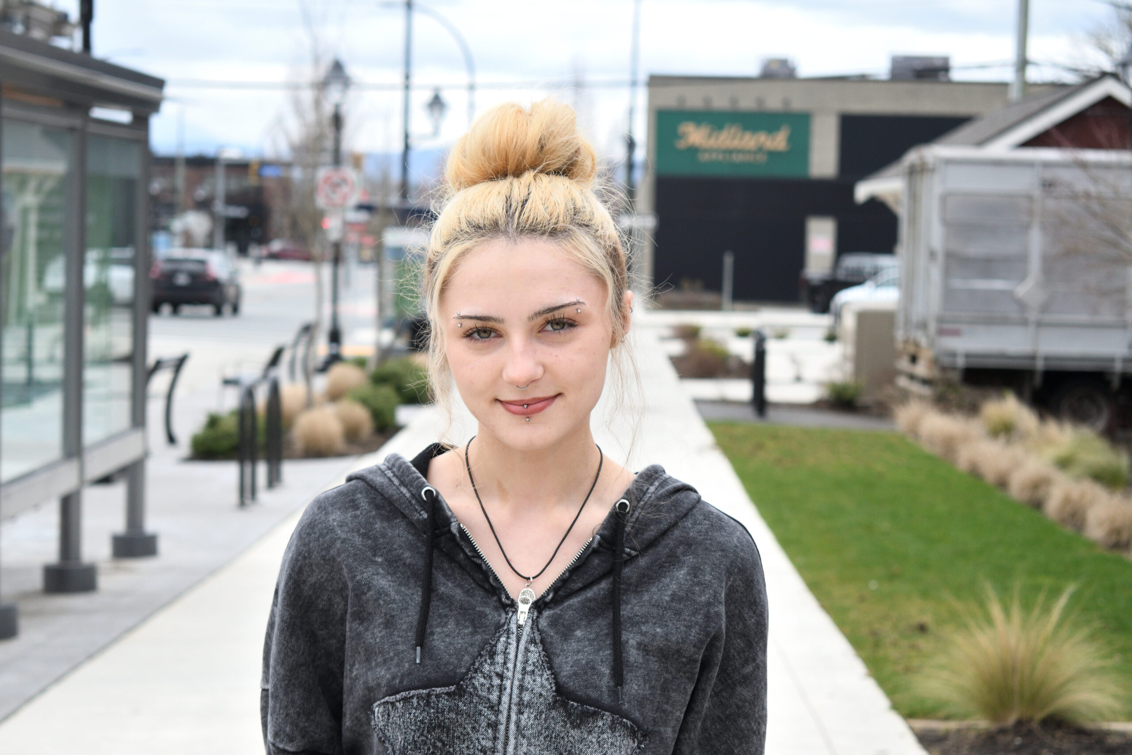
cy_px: 378
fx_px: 2578
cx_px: 566
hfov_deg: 24.8
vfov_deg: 16.7
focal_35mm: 82
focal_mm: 55
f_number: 5.6
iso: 640
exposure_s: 1/800
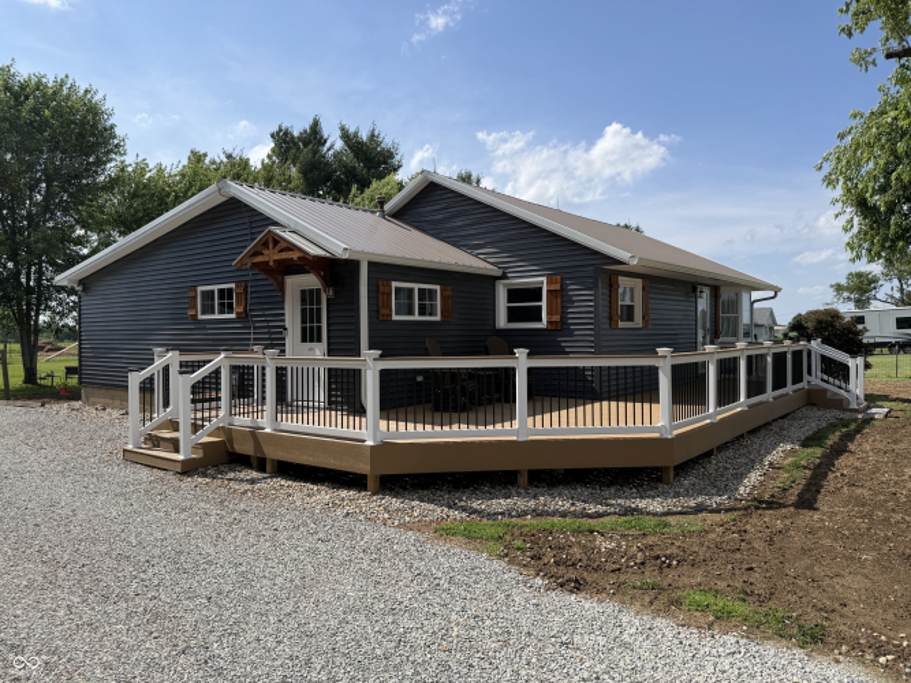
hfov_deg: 71.6
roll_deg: +0.3
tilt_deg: -0.2
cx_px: 456
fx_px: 632
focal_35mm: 24
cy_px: 342
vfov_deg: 56.8
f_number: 1.78
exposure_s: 1/4167
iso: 80
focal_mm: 6.76
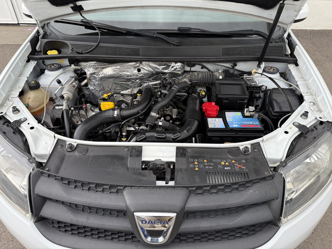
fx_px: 230
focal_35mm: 24
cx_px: 166
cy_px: 124
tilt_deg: -37.5
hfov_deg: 71.6
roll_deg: -0.4
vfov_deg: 56.8
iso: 100
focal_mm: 6.76
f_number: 1.78
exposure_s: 1/363
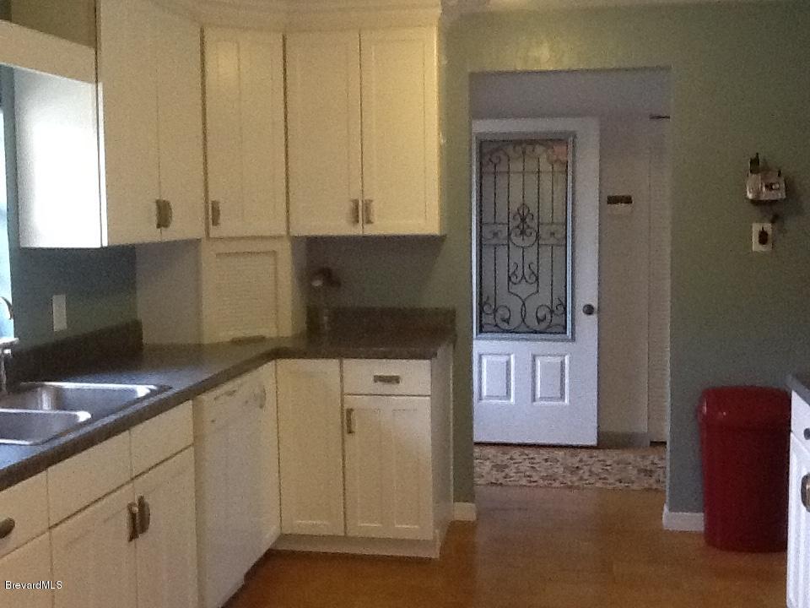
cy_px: 304
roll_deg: +0.6
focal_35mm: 44
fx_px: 1030
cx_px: 405
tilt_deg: -7.0
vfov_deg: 32.9
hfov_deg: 42.9
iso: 320
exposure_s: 1/30
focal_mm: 2.03
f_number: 2.4
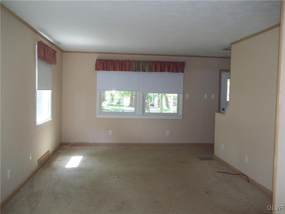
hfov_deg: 56.8
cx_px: 142
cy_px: 107
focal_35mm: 32
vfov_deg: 44.2
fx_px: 263
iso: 160
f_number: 2.9
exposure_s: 1/60
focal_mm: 5.7
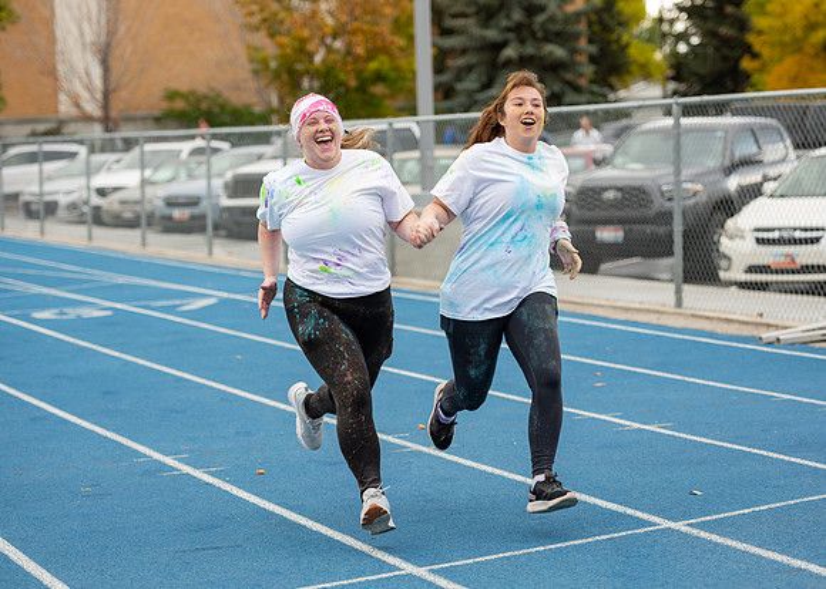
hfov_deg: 19.3
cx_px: 434
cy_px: 317
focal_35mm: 104
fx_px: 2433
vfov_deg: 13.8
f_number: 2.8
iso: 125
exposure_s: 1/640
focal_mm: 92
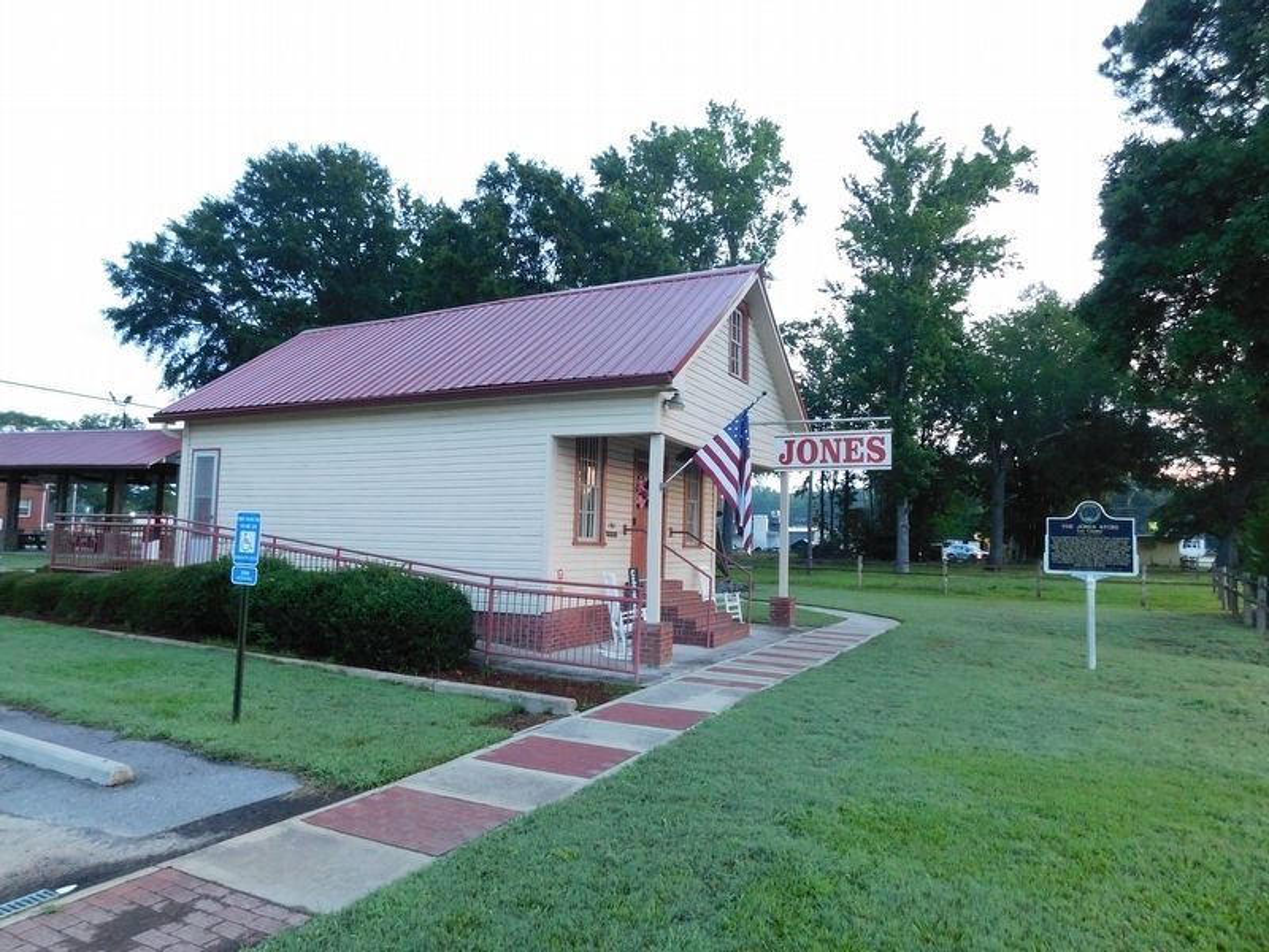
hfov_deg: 73.9
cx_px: 634
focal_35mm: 23
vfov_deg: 58.9
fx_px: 843
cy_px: 476
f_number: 3
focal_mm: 4
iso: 360
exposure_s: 1/30
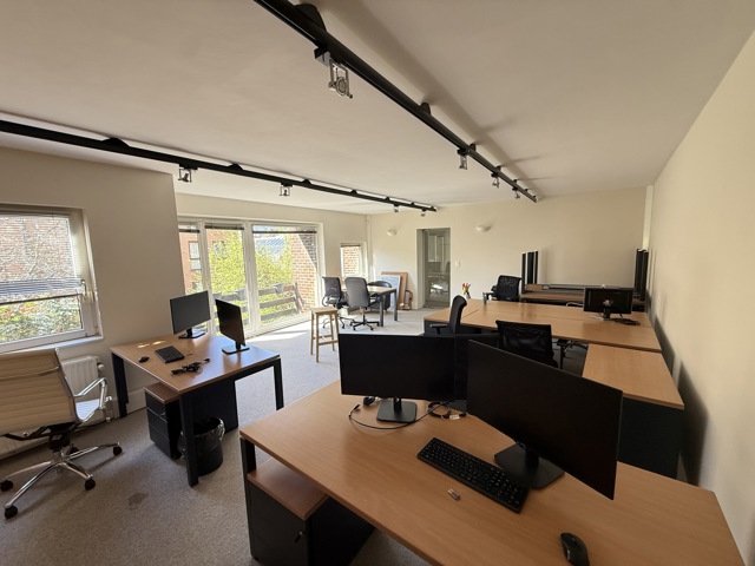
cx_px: 378
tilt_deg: -6.9
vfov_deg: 85.7
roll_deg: +1.6
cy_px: 283
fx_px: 305
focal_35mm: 14
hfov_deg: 102.1
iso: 200
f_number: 2.2
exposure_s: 1/99
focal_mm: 2.22
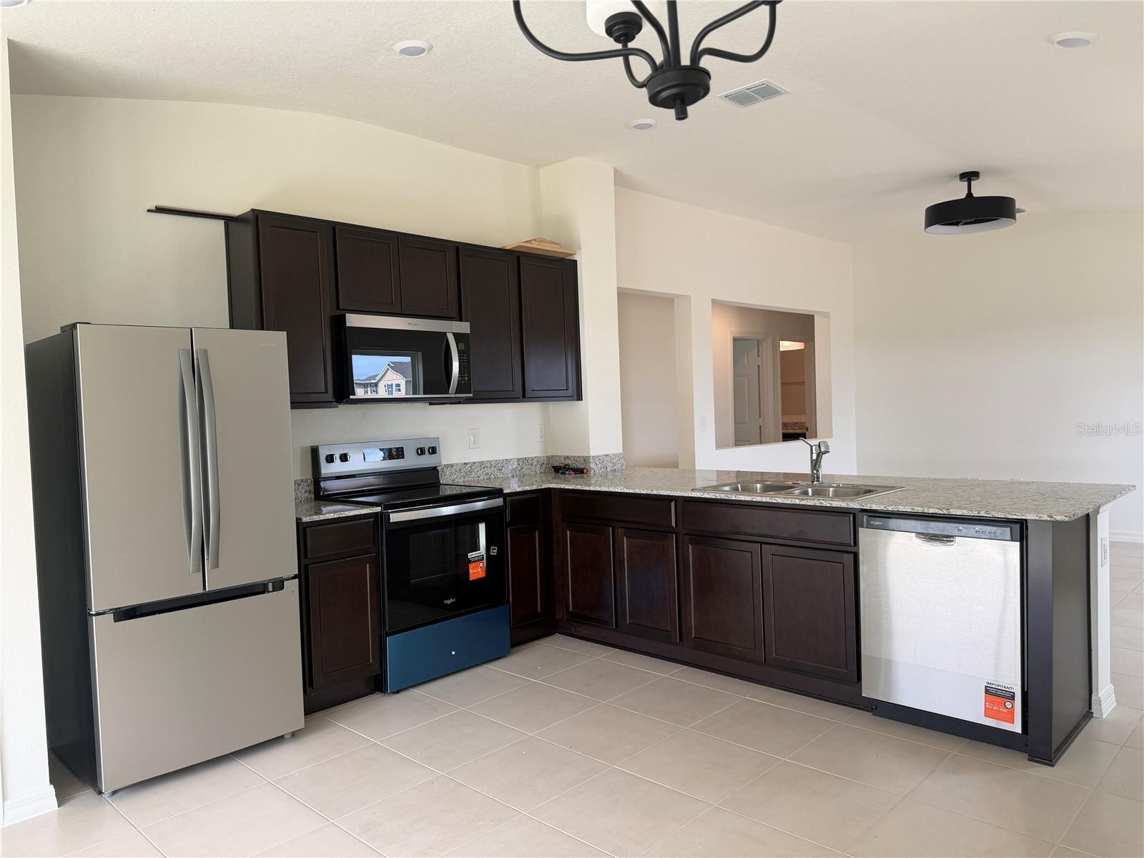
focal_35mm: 24
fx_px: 793
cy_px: 429
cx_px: 572
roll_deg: +1.4
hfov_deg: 71.6
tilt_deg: -2.1
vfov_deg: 56.8
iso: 64
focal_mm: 6.76
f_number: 1.78
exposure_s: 1/159
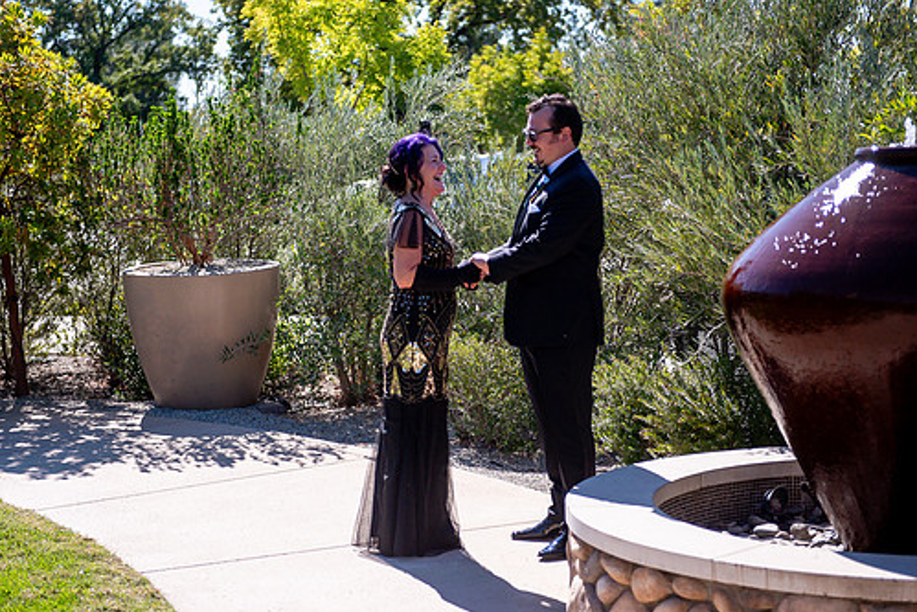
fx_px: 1834
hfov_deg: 28.1
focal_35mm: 72
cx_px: 419
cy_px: 278
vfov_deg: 18.9
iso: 400
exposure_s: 1/6400
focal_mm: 62
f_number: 2.8
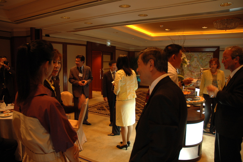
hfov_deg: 67.4
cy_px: 81
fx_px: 182
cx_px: 122
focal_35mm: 27
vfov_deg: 47.8
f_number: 3.5
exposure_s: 1/20
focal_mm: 18
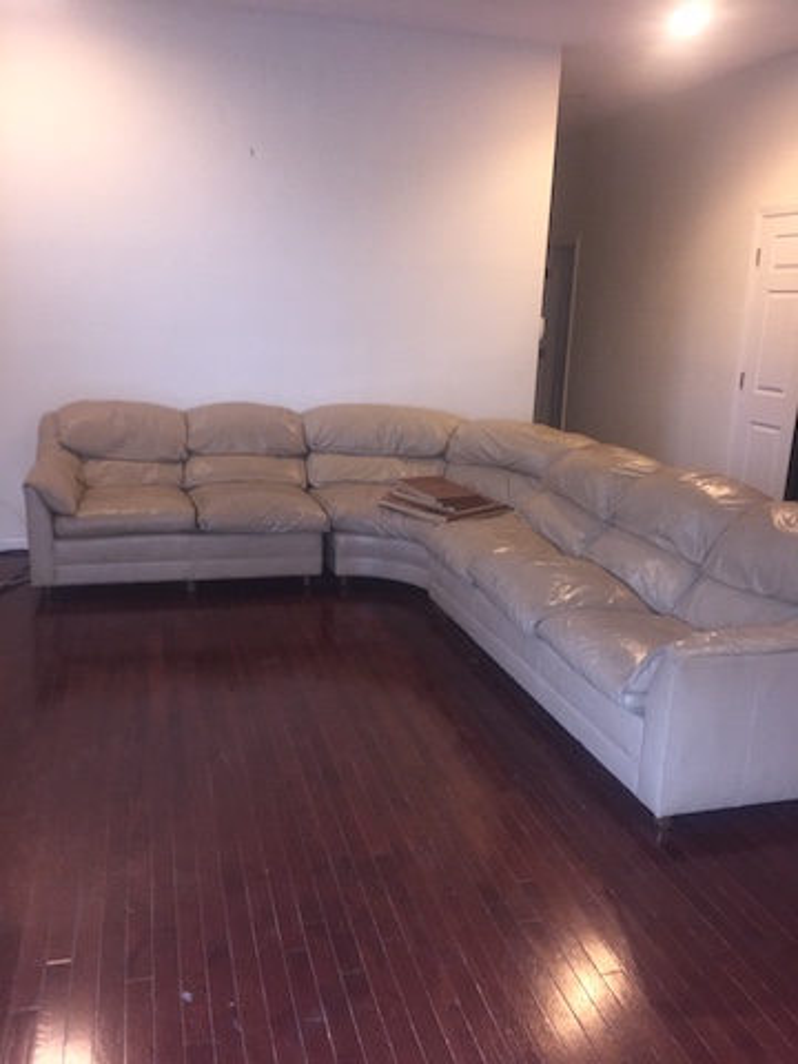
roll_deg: -1.5
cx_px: 399
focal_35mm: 29
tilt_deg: -14.4
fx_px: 891
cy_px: 532
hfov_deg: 48.2
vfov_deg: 61.7
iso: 200
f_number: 2.2
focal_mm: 4.15
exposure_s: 1/20
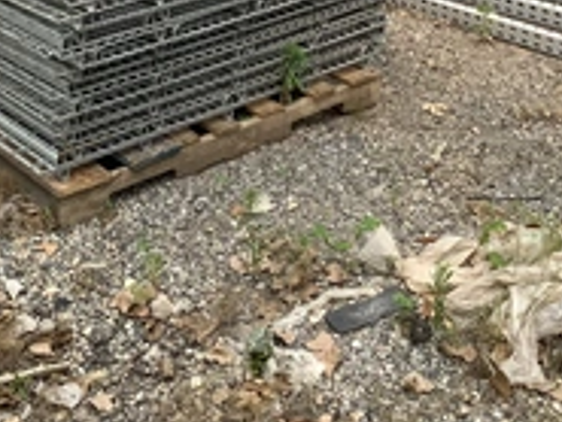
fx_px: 1088
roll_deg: +2.3
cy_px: 30
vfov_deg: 21.4
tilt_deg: -20.9
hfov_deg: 28.7
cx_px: 173
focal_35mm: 67
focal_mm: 3.3
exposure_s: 1/776
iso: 25
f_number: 2.4
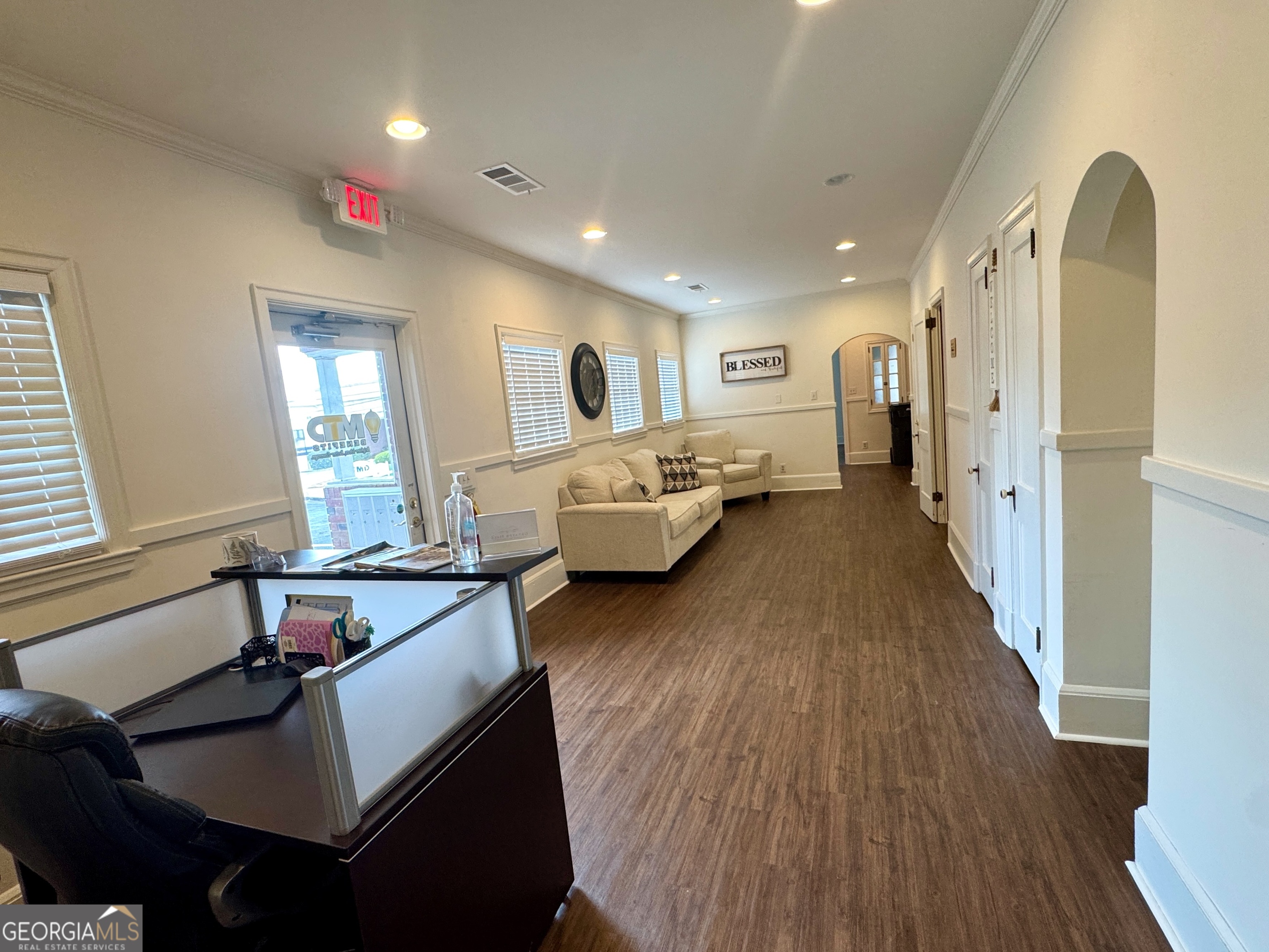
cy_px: 476
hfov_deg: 102.1
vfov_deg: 85.7
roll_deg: -1.1
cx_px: 634
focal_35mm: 14
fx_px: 513
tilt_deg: -6.8
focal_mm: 2.22
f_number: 2.2
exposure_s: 1/120
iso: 160
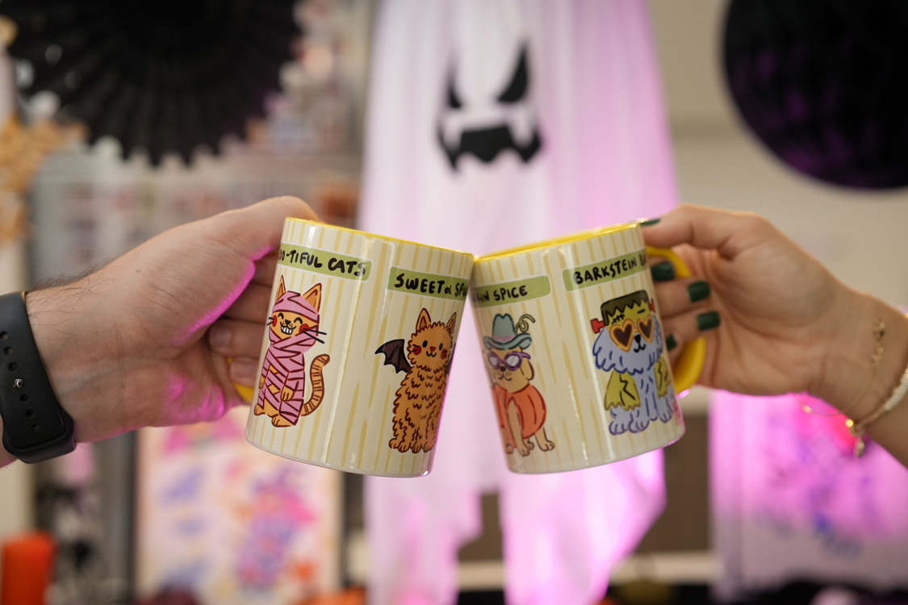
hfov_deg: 39.6
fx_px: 1261
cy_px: 302
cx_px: 454
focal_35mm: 50
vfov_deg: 27.0
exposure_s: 1/200
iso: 1600
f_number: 3.2
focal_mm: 50
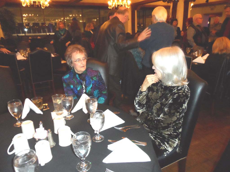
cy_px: 86
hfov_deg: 71.6
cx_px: 115
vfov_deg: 56.8
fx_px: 159
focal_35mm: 24
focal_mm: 4
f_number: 3.2
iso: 400
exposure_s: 1/15
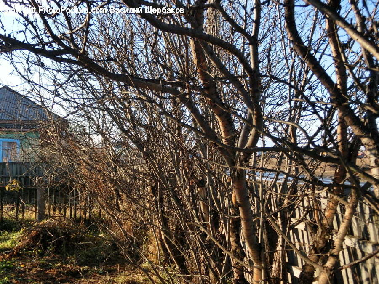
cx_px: 190
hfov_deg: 46.8
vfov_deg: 36.0
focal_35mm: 40
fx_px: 438
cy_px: 142
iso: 80
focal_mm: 7.15
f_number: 4
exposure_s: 1/250
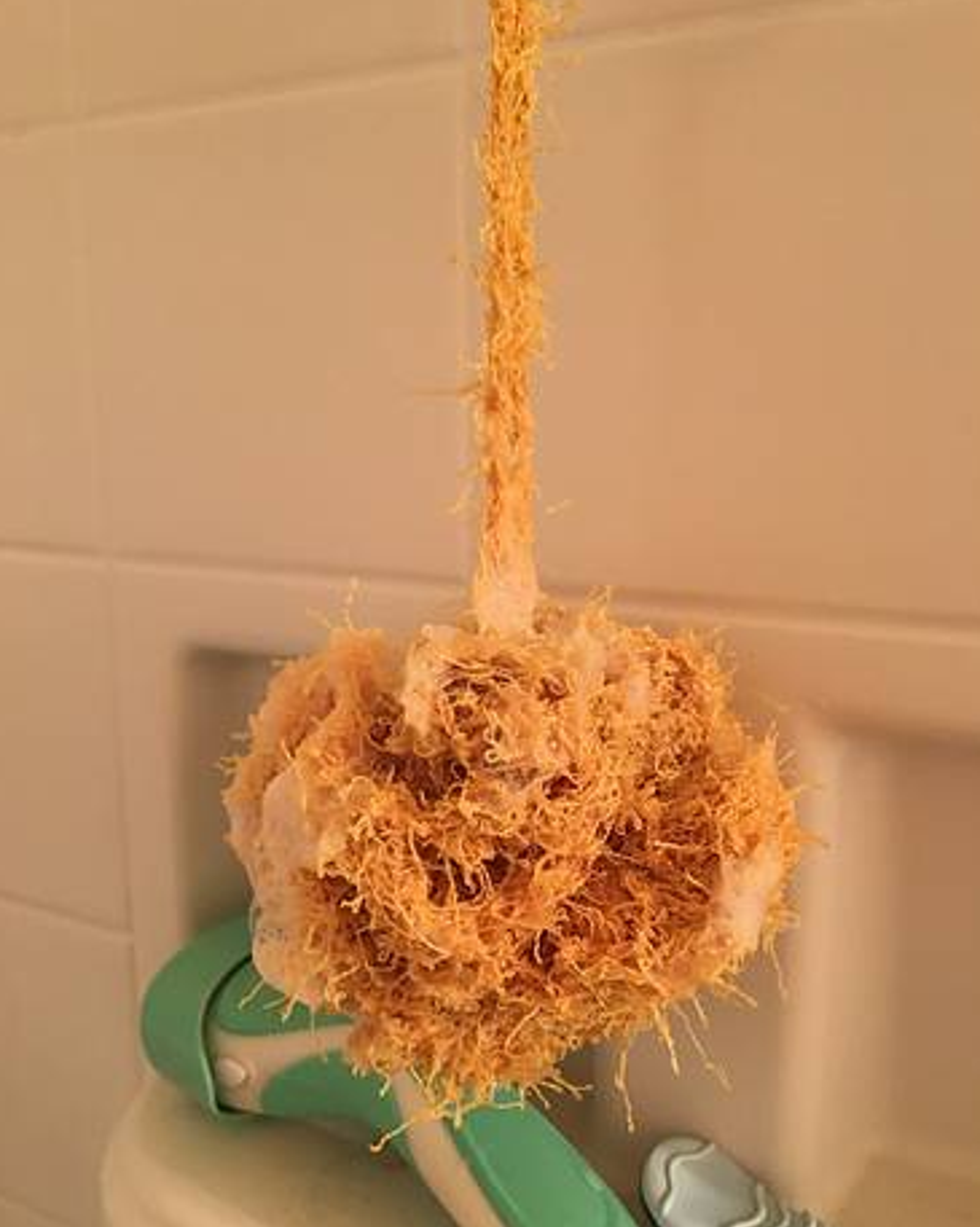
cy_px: 655
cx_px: 487
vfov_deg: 57.2
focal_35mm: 31
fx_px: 1125
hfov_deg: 47.1
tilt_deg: -12.5
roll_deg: +0.4
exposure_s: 1/15
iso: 200
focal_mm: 4.15
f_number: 2.2
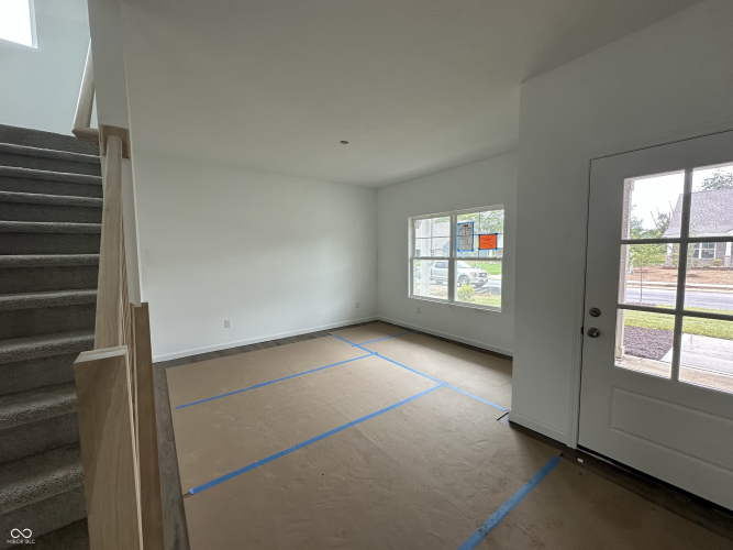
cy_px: 275
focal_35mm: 14
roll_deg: +0.9
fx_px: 296
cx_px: 366
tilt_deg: -4.3
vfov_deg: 85.7
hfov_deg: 102.1
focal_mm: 2.22
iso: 100
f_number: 2.2
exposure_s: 1/99
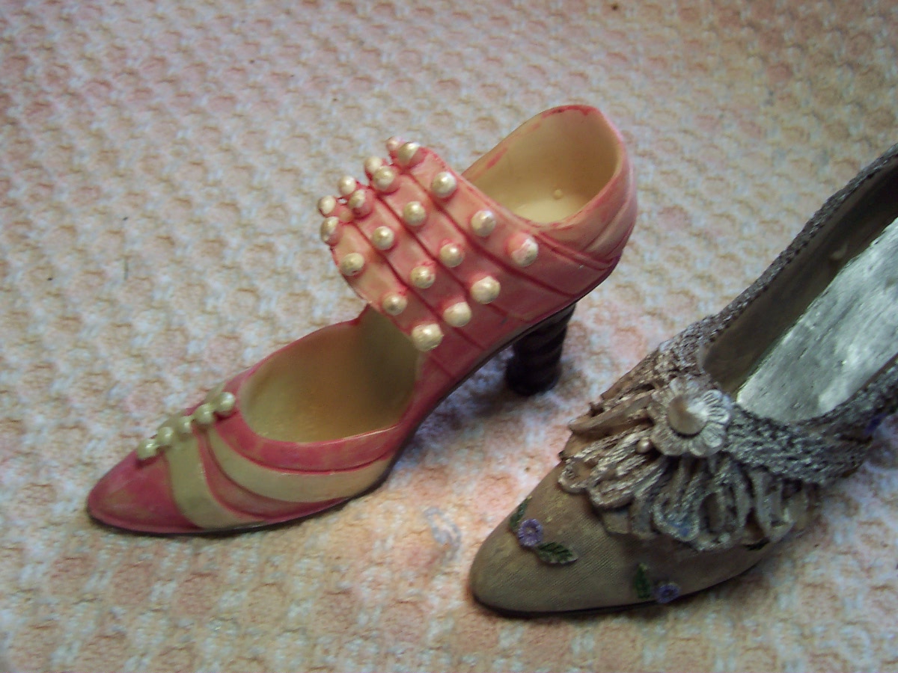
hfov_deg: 50.1
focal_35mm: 37
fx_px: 960
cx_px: 449
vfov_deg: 38.7
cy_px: 336
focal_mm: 5.6
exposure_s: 1/90
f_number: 2.8
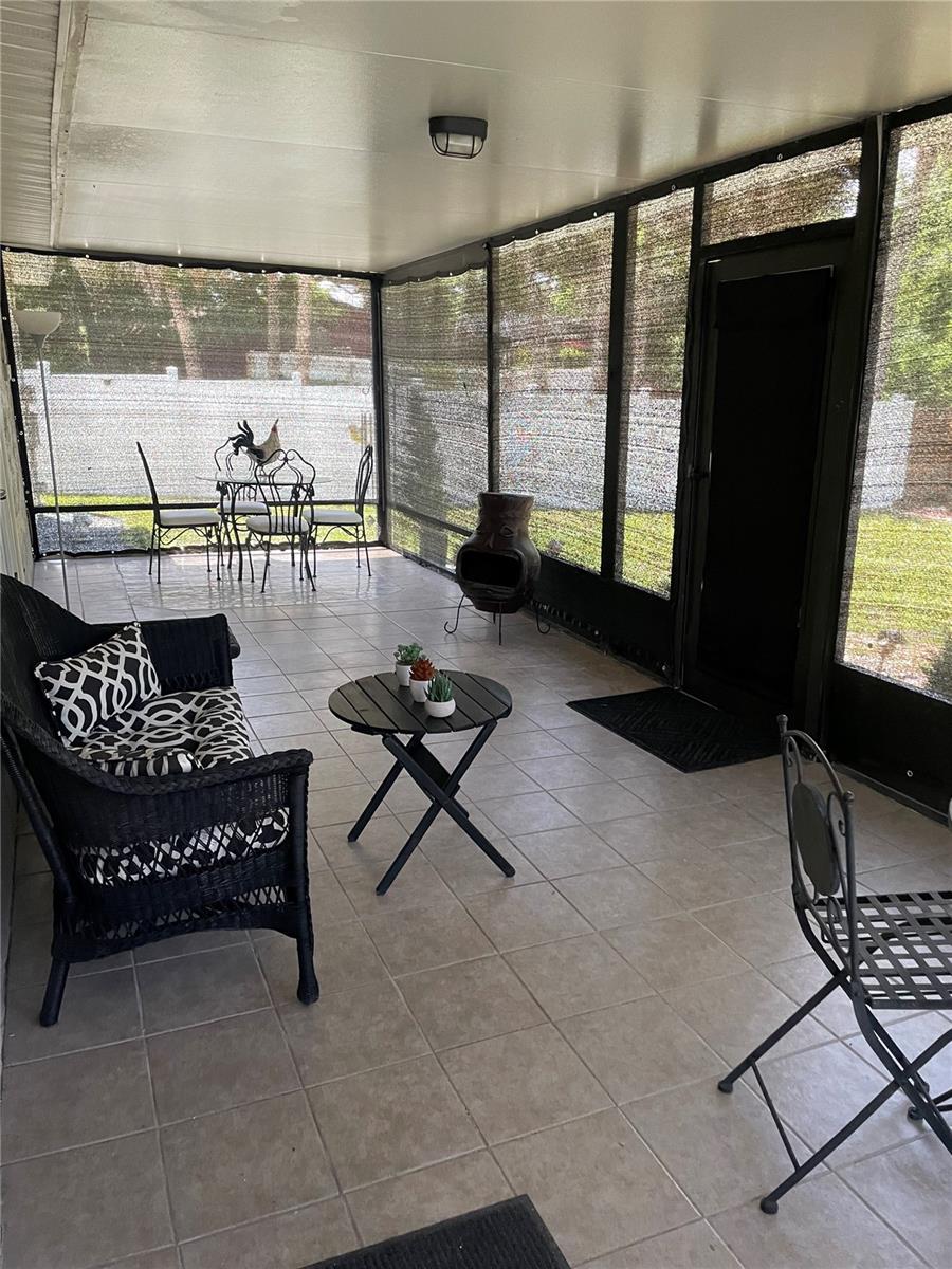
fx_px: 953
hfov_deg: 53.1
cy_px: 634
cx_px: 476
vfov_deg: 67.3
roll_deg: +0.3
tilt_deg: -16.5
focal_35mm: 26
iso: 320
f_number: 1.6
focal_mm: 4.2
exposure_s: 1/60
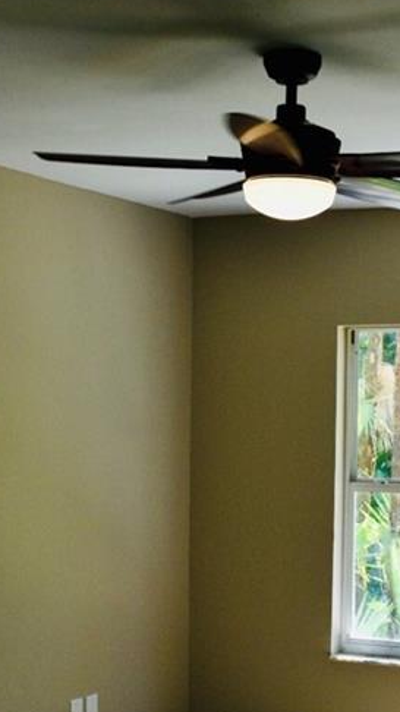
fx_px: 1436
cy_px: 483
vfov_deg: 27.6
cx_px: 358
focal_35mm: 76
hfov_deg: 15.7
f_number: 5.6
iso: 400
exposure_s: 1/125
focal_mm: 23
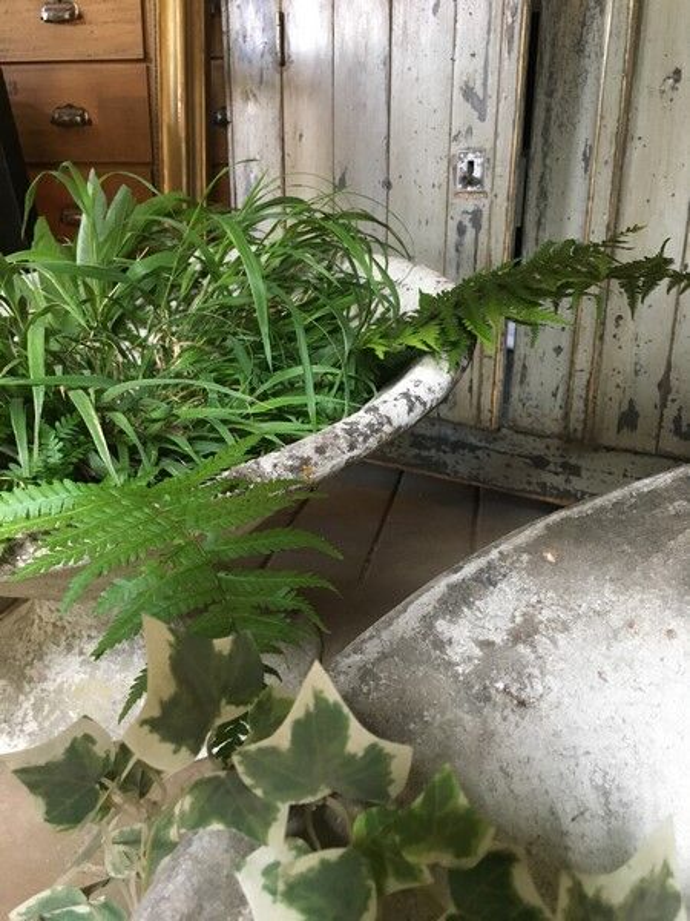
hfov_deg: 48.2
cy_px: 460
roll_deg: +0.7
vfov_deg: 61.7
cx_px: 345
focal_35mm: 29
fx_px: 771
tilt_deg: -19.4
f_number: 2.2
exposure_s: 1/33
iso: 200
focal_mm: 4.15
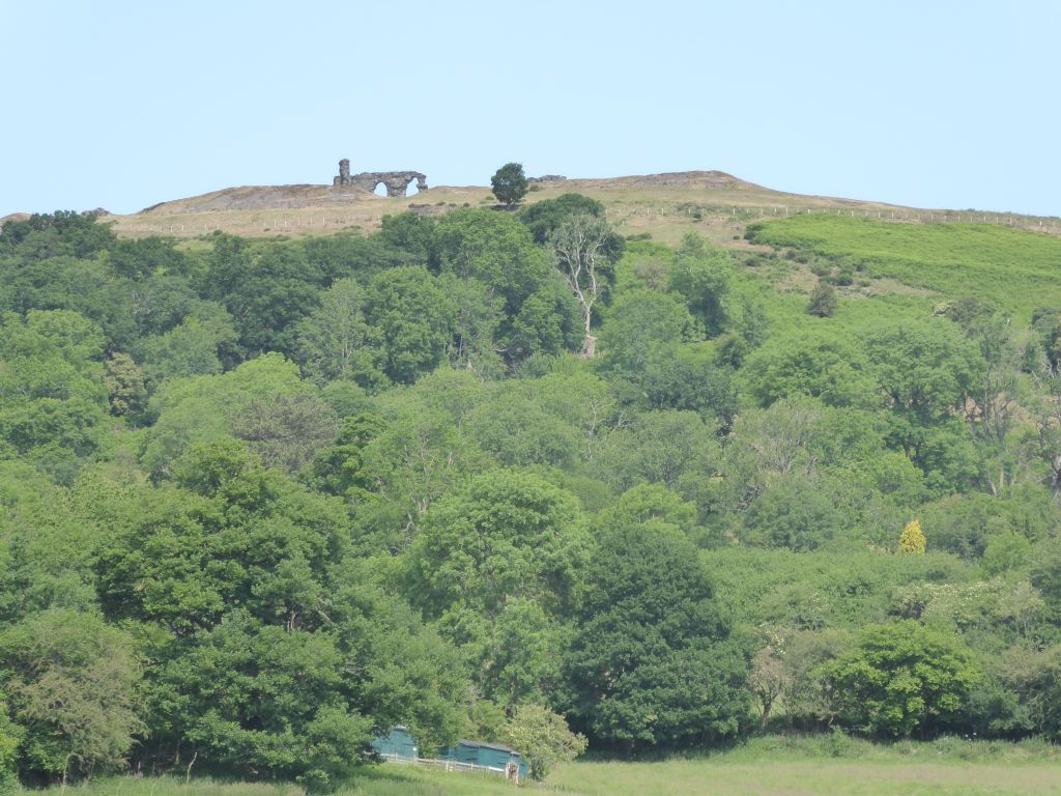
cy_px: 398
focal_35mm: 206
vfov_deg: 7.2
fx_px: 6314
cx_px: 530
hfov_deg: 9.6
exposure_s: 1/200
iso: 160
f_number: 5.6
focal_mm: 33.2
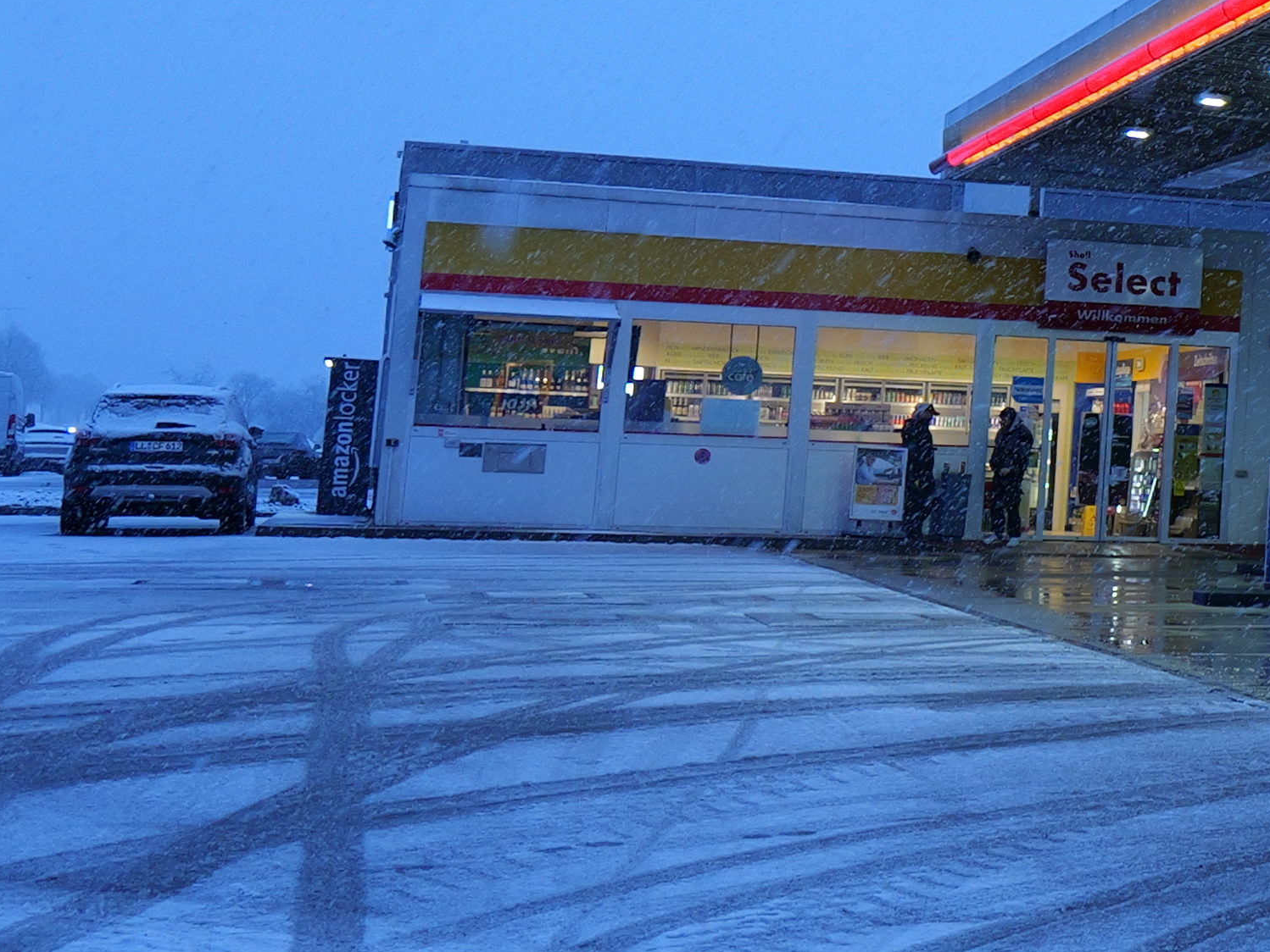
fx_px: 2825
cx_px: 1877
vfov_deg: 18.7
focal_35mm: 77
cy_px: 29
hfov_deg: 21.5
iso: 800
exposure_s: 1/100
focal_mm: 20
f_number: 3.5
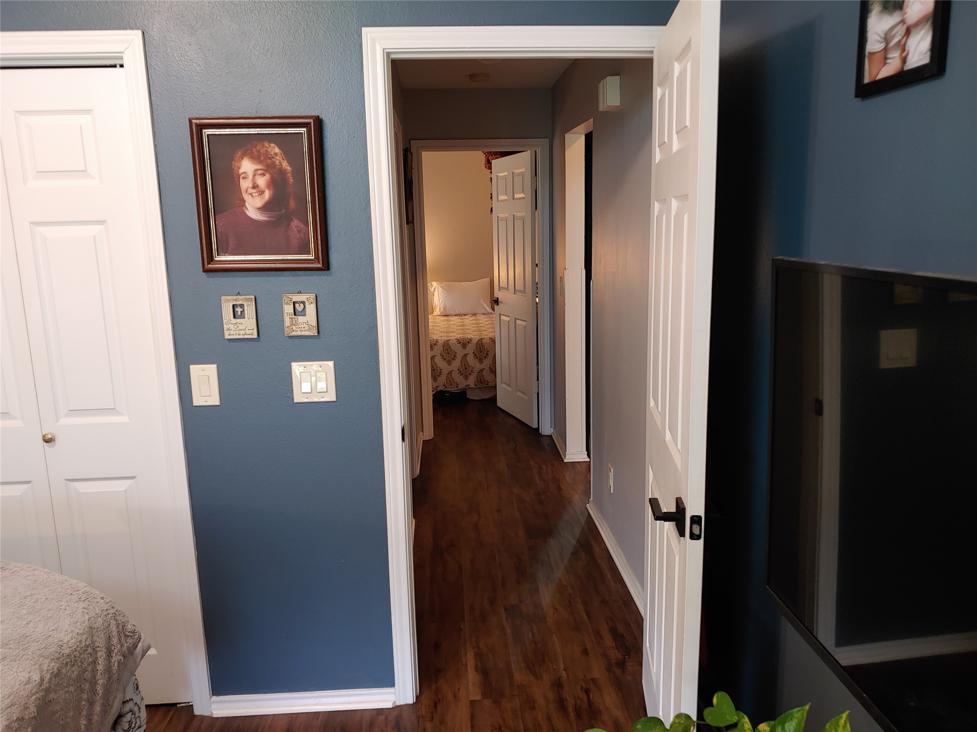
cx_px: 488
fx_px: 706
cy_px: 366
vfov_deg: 54.9
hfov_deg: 69.4
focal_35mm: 25
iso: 200
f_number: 1.5
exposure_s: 1/30
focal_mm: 4.23
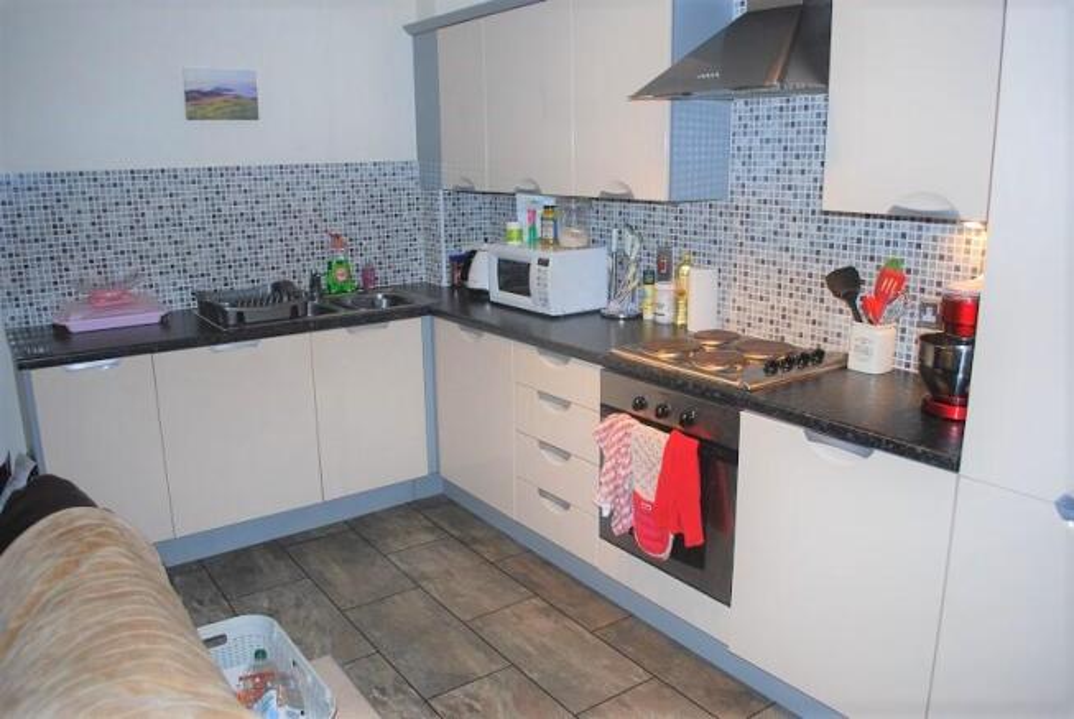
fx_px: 806
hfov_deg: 67.3
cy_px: 360
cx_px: 537
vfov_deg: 48.0
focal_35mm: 27
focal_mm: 18
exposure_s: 1/60
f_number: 3.5
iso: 200
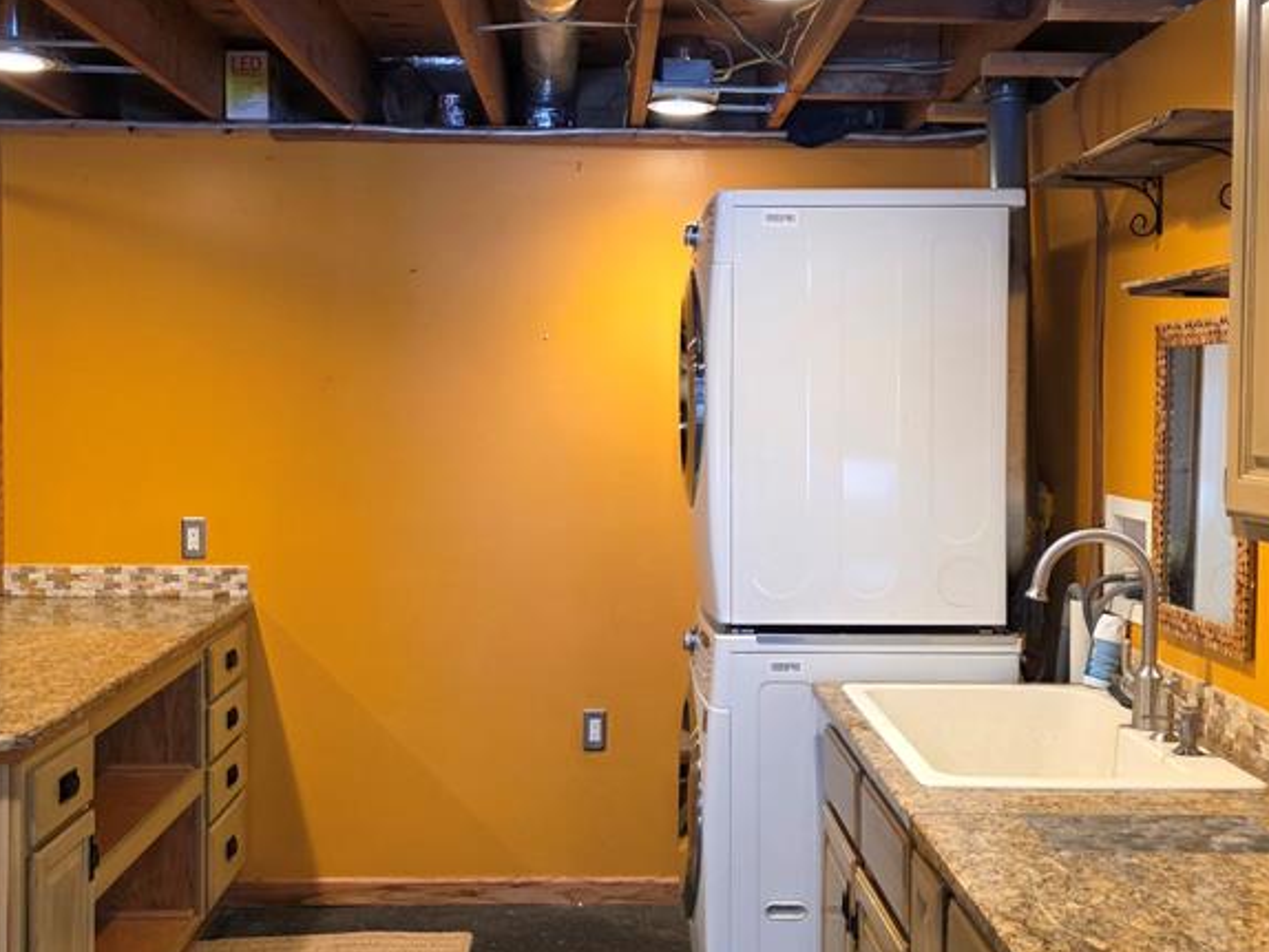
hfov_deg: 45.8
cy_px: 446
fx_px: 1504
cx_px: 637
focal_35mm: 41
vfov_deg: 35.1
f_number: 1.7
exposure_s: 1/120
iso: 500
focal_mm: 6.3
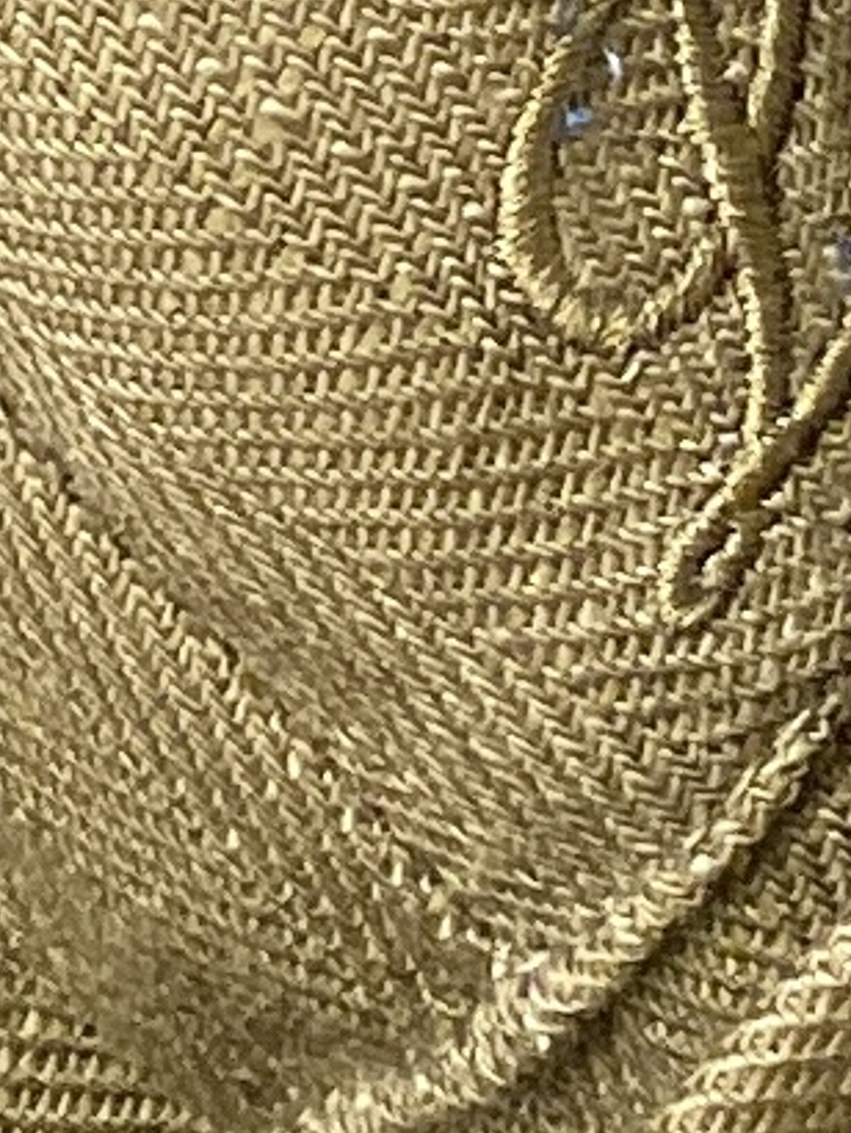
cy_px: -11
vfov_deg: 24.7
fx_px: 2456
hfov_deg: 18.3
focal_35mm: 75
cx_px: 1100
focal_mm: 4.25
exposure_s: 1/121
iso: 100
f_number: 1.8
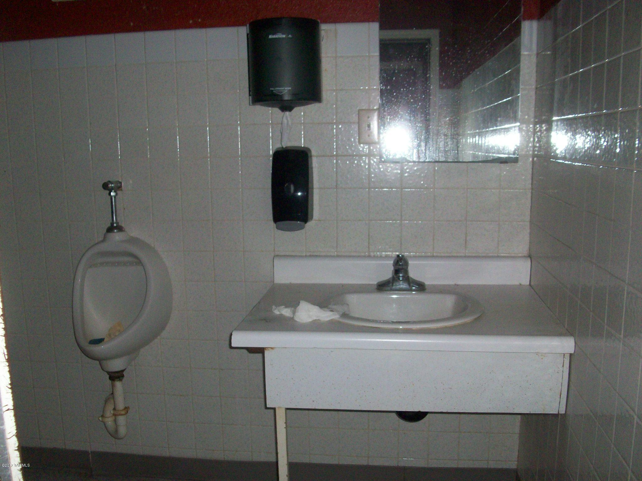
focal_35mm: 34
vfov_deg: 41.8
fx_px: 631
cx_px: 321
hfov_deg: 54.0
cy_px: 240
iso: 160
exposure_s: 1/60
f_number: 2.8
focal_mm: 5.7
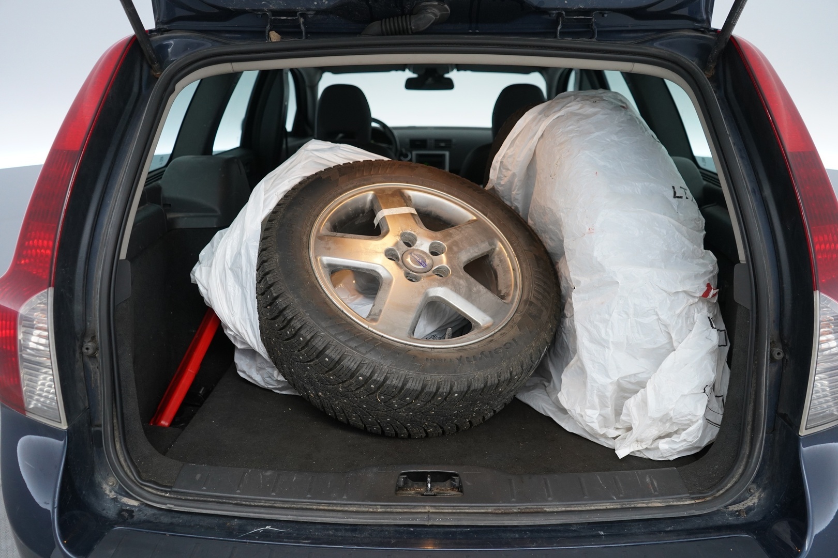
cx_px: 419
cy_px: 279
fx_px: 652
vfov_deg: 46.4
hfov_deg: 65.5
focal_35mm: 28
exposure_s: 1/60
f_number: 3.5
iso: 1250
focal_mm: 28
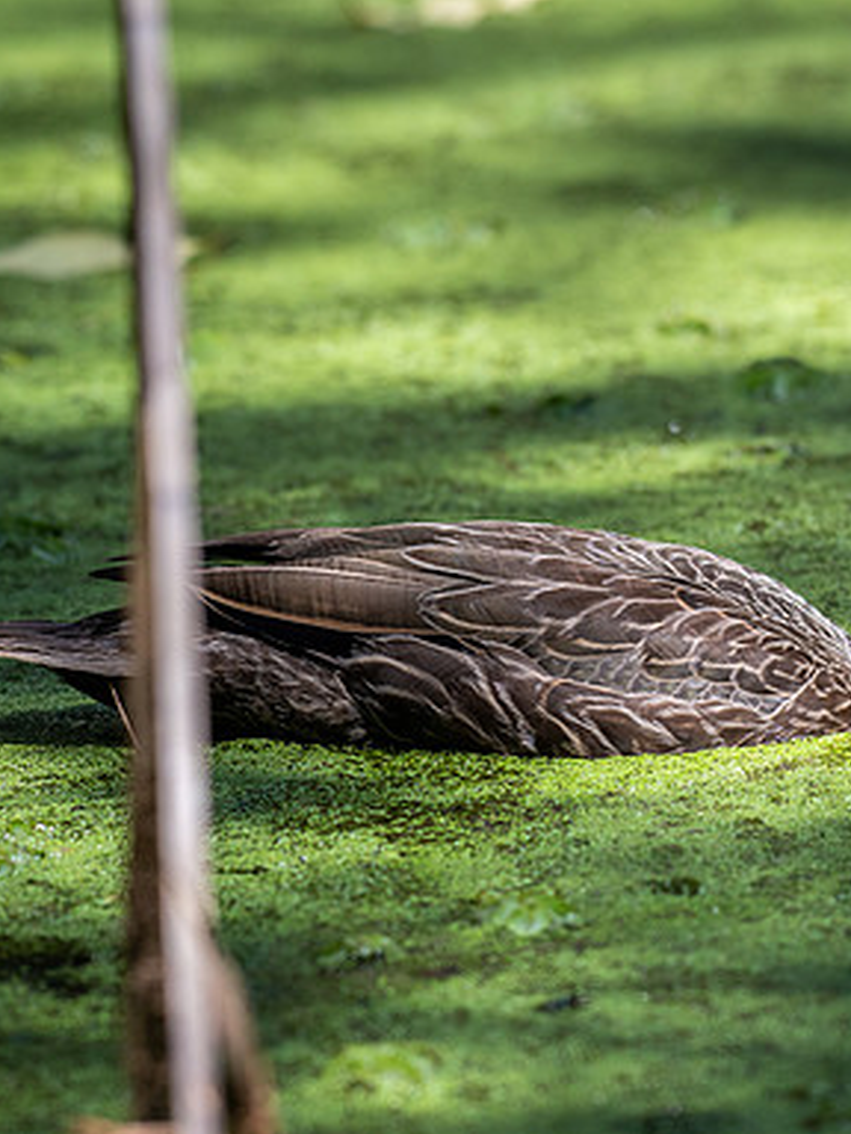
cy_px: 573
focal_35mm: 390
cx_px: 629
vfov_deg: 5.1
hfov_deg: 3.8
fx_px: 12784
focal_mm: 210
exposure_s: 1/400
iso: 250
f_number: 5.6
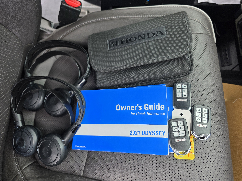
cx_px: 121
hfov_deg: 73.9
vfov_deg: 58.9
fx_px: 161
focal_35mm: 23
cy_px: 90
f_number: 1.7
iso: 80
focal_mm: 6.3
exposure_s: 1/180
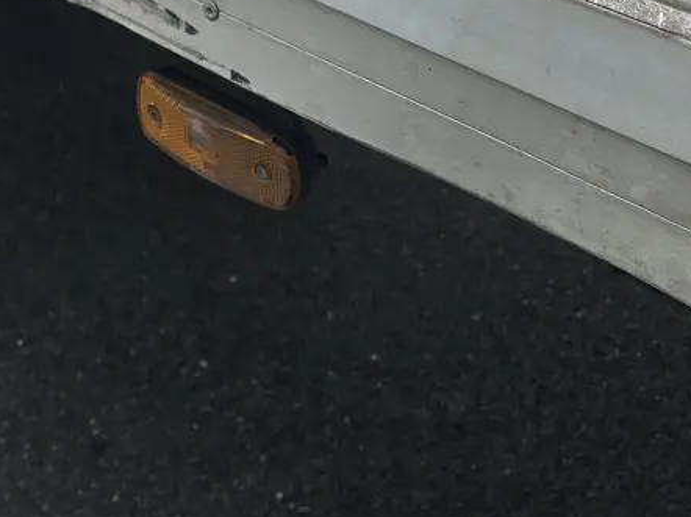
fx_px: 1995
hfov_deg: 18.7
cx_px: -105
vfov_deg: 14.3
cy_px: -123
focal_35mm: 100
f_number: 1.7
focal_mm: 6.3
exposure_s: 1/267
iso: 12
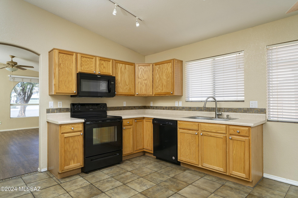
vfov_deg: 59.5
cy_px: 99
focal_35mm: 21
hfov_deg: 81.2
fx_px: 174
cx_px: 149
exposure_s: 1/50
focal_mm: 21
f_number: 6.3
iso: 200
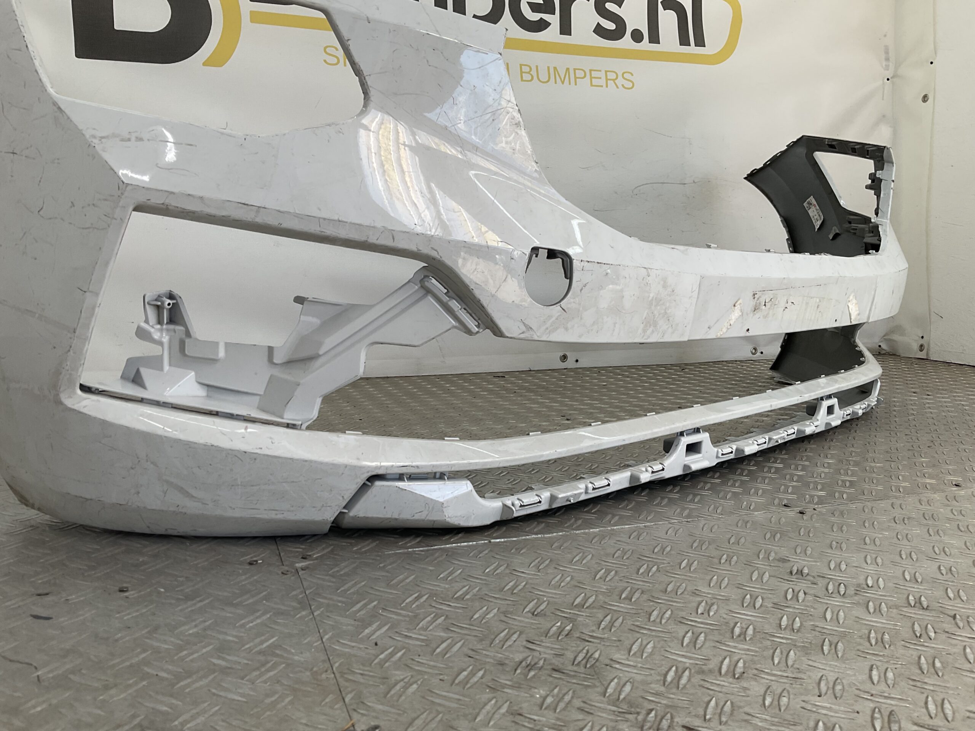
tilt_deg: -8.4
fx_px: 817
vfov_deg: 48.2
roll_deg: -2.2
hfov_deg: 61.7
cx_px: 488
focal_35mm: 29
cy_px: 366
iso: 16
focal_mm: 3
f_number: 1.8
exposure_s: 1/280
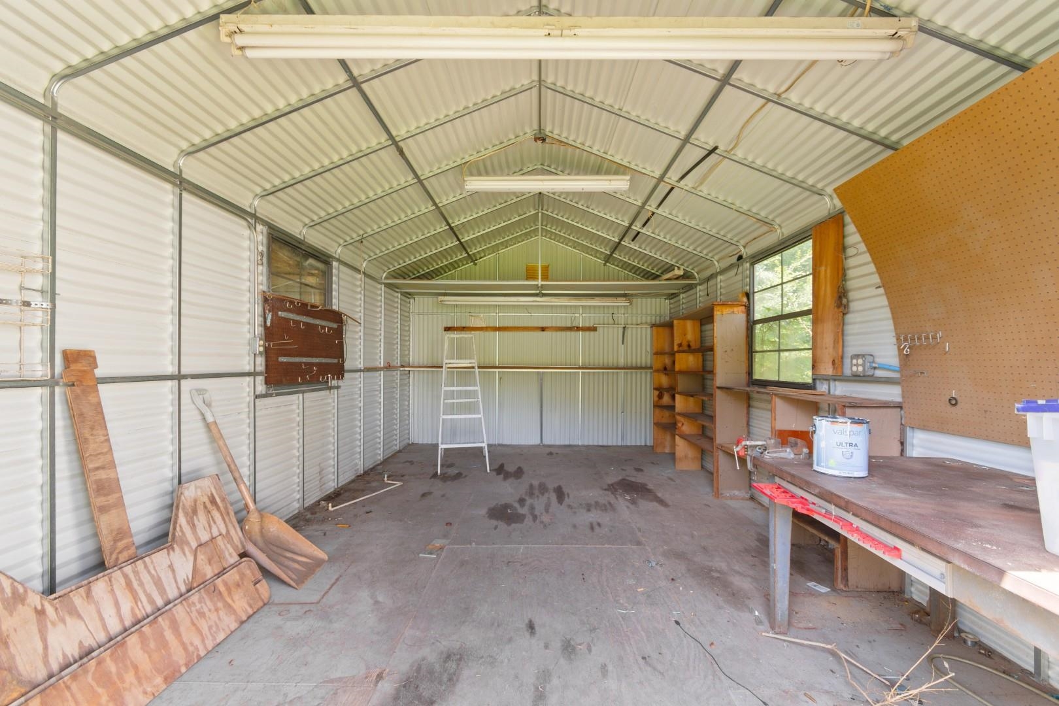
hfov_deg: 100.4
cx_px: 530
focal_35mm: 15
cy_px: 353
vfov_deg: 77.3
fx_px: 441
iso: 100
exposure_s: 1/6
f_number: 4.5
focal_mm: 10
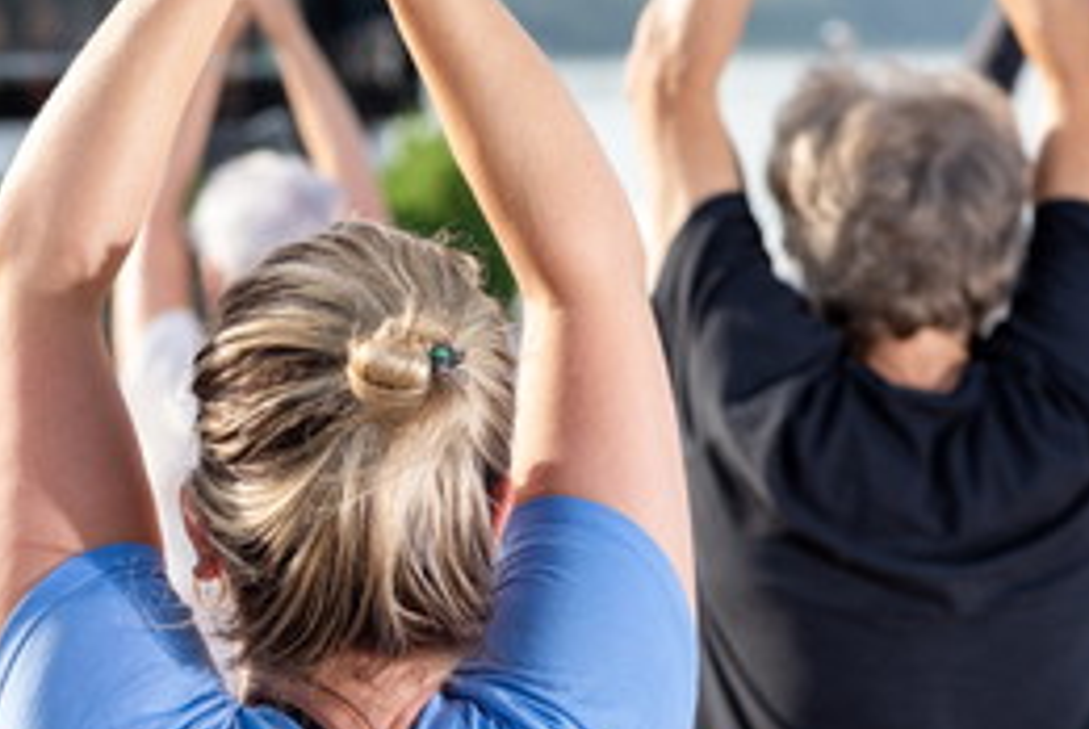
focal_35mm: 202
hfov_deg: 10.1
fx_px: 6117
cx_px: 126
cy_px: 218
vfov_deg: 6.8
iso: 200
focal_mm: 105
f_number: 9
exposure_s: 1/250
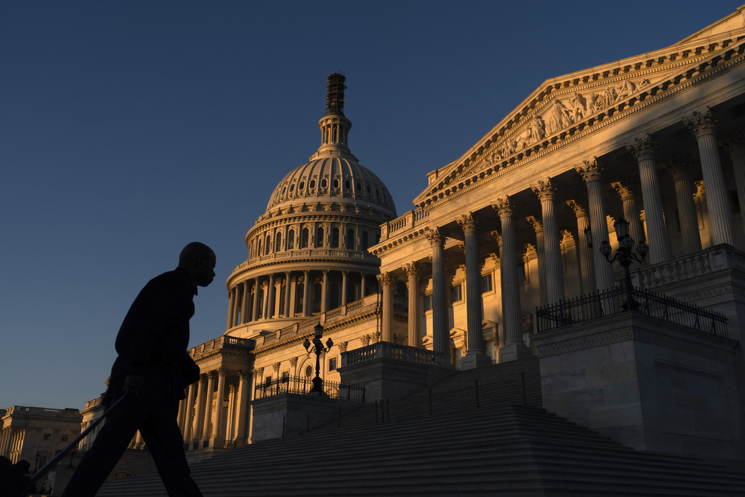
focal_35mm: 35
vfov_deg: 37.9
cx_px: 372
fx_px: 724
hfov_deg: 54.4
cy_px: 248
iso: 80
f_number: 9
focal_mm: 35
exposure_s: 1/320
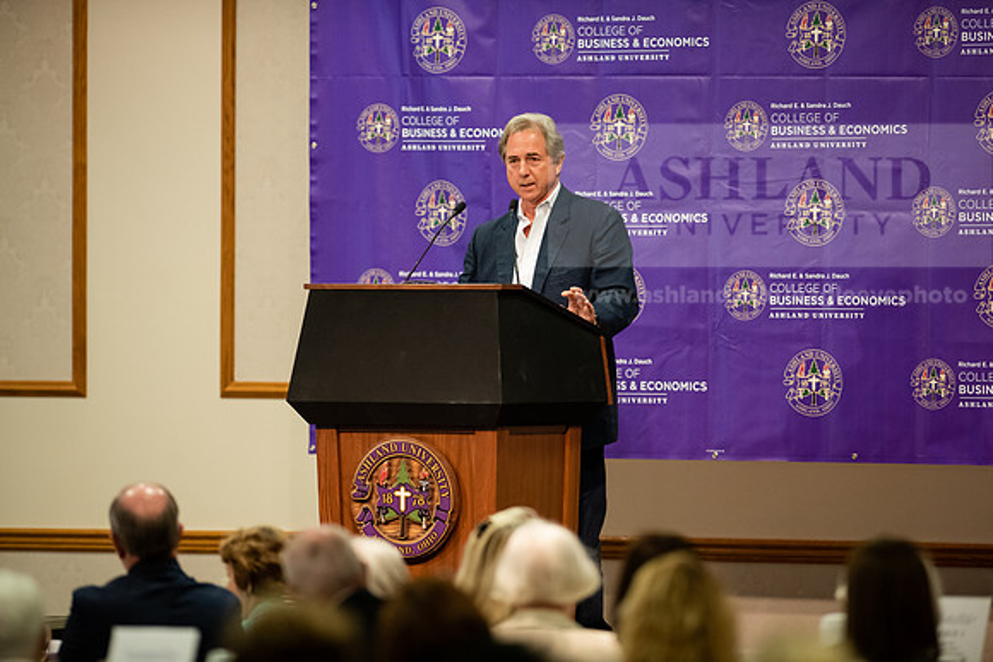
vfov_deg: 4.6
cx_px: 496
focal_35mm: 300
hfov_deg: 6.9
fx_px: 8277
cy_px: 331
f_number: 2.8
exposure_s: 1/200
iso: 2500
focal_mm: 300
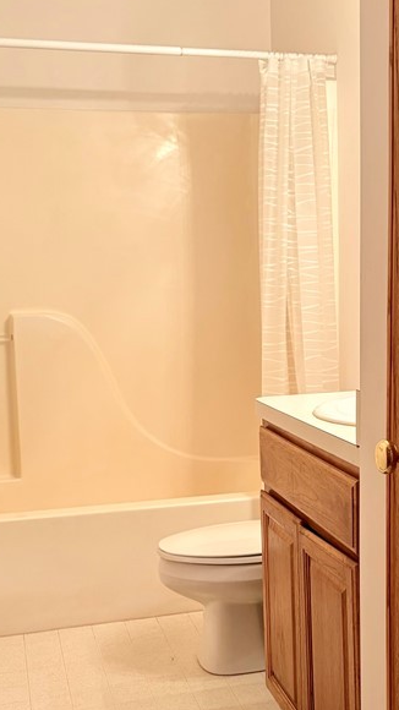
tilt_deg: -12.1
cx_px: 278
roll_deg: +2.2
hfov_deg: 23.8
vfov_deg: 40.8
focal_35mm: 50
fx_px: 941
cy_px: 479
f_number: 1.6
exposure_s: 1/60
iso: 125
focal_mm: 5.96
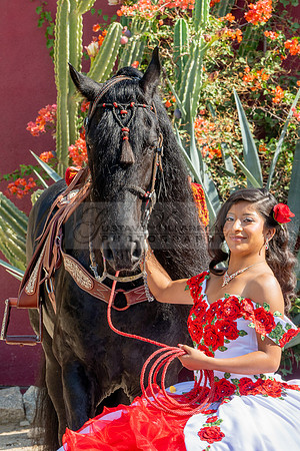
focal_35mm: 195
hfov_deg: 7.0
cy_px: 226
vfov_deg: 10.5
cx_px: 165
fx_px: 2437
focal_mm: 130
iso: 250
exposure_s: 1/200
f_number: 11
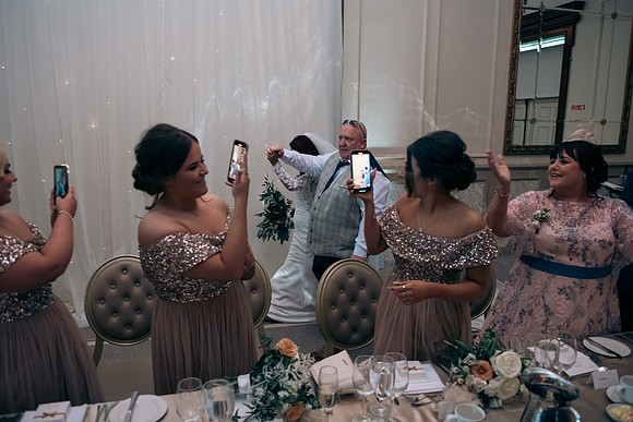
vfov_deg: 48.0
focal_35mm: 27
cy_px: 211
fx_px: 475
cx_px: 316
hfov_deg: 67.4
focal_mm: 27
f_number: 3.5
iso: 1000
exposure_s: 1/160
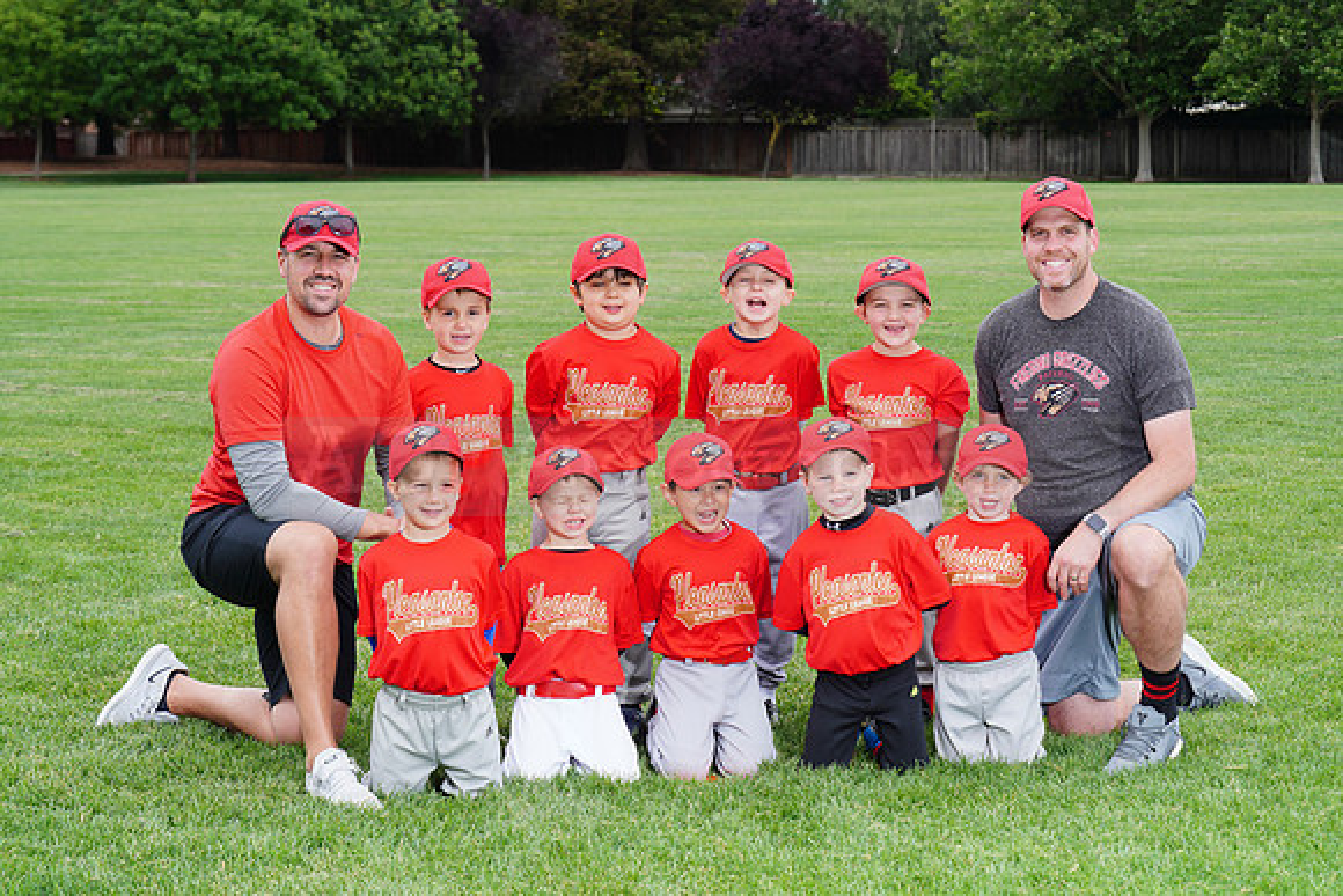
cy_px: 448
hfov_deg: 24.8
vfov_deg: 16.7
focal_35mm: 82
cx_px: 672
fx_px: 3060
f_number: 9
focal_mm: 82
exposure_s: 1/250
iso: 200
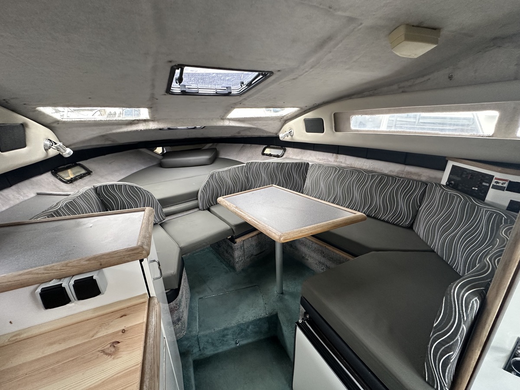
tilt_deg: -19.6
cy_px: 195
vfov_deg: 85.7
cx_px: 260
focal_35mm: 14
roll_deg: +2.1
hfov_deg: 102.1
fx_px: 210
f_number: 2.2
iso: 320
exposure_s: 1/60
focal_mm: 2.22
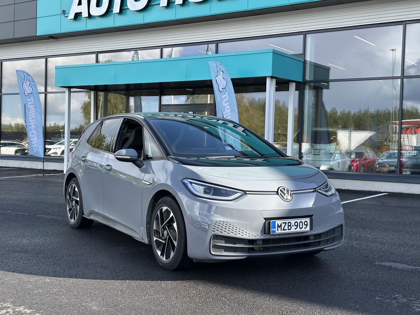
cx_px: 210
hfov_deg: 39.7
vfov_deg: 30.3
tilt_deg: -0.4
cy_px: 158
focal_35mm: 48
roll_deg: -1.4
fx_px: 582
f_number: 1.78
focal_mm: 6.86
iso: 64
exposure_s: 1/1145
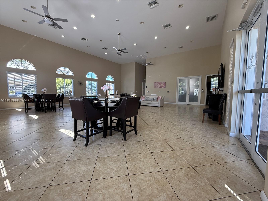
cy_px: 100
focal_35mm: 14
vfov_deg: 85.7
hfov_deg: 102.1
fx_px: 108
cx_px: 134
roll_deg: +0.3
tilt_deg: -3.2
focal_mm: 2.22
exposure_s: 1/120
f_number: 2.2
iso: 200
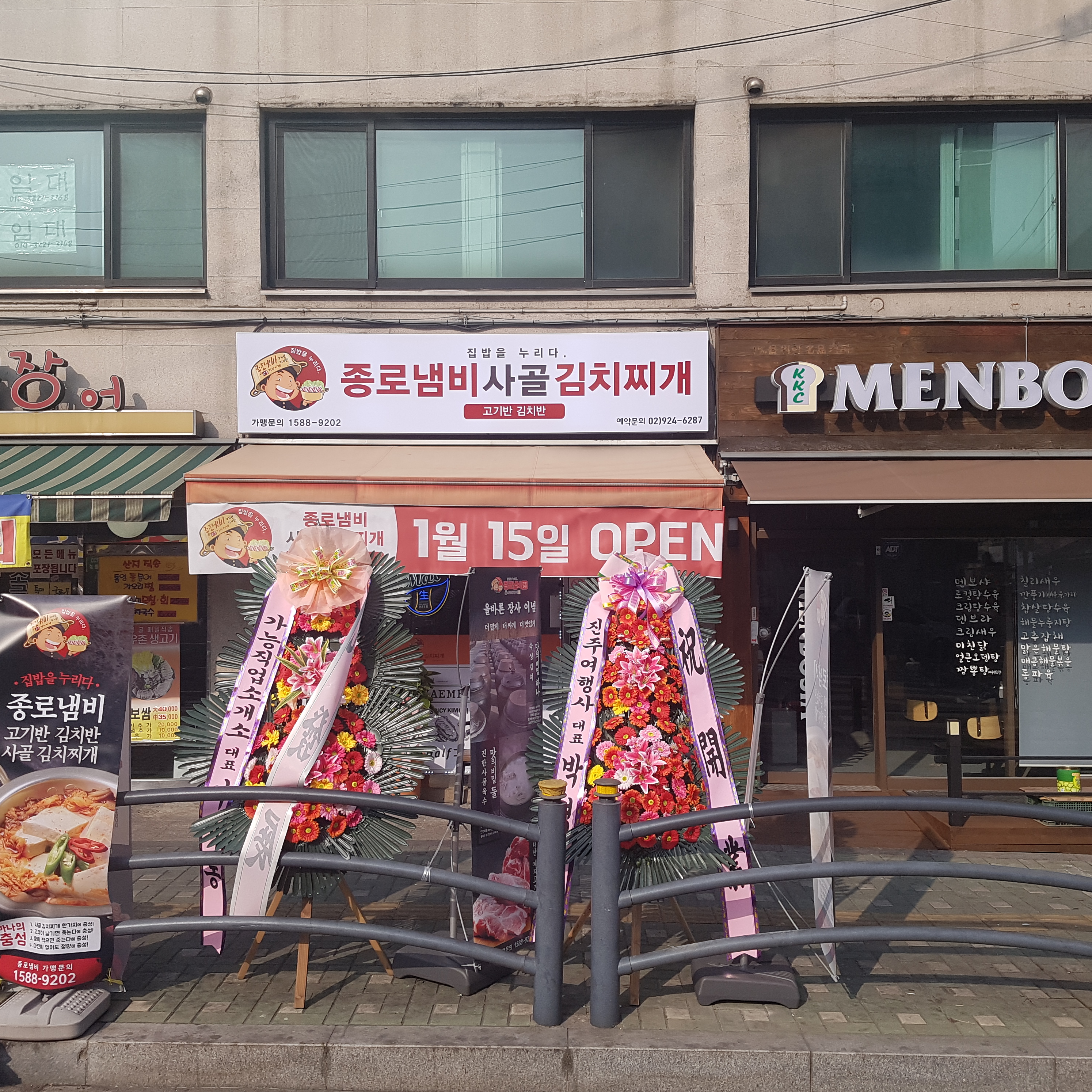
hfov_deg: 52.5
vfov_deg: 52.5
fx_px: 1106
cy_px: 547
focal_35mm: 31
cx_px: 564
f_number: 1.7
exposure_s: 1/2384
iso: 50
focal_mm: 4.2
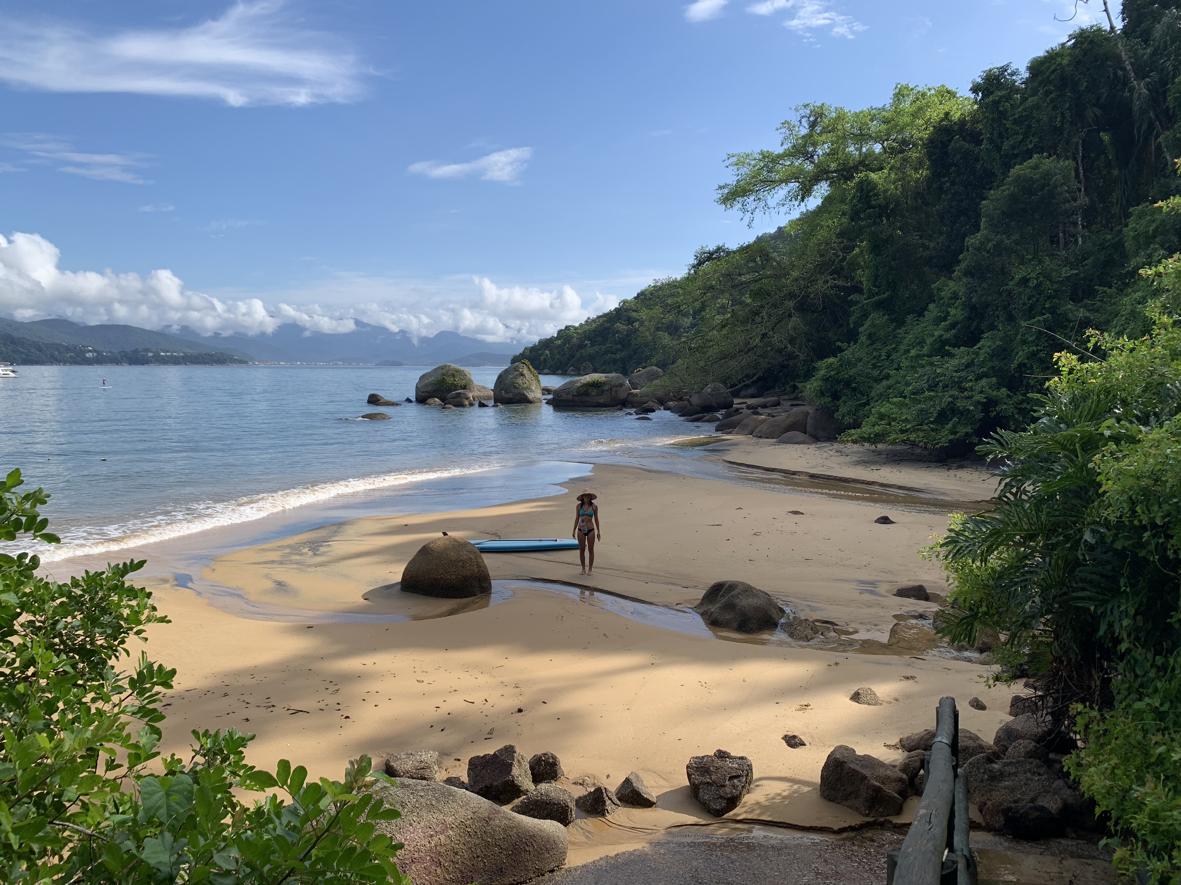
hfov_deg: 67.3
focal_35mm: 26
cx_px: 590
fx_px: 887
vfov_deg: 53.1
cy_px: 442
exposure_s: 1/2309
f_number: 1.8
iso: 25
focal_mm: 4.25
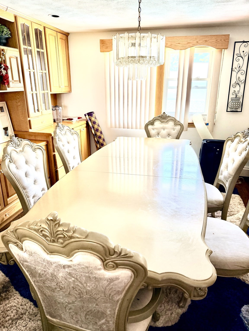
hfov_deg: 56.8
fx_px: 230
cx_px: 124
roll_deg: -0.3
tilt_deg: -19.0
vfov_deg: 71.6
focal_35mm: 24
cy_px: 166
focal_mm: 6.76
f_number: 1.78
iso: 200
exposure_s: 1/87
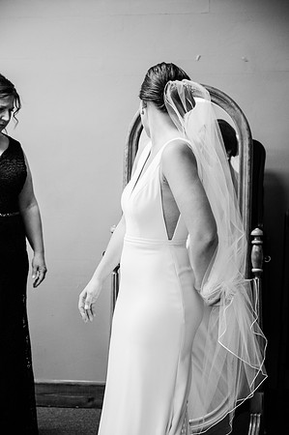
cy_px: 218
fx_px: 821
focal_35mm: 68
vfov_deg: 29.7
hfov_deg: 20.0
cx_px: 144
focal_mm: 68
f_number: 4
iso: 1600
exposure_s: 1/250
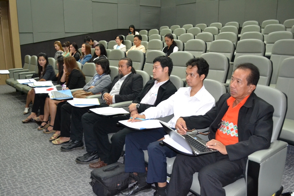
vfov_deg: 40.0
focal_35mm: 33
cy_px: 98
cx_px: 147
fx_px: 269
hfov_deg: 57.2
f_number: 3.8
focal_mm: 22
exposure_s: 1/60
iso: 2500
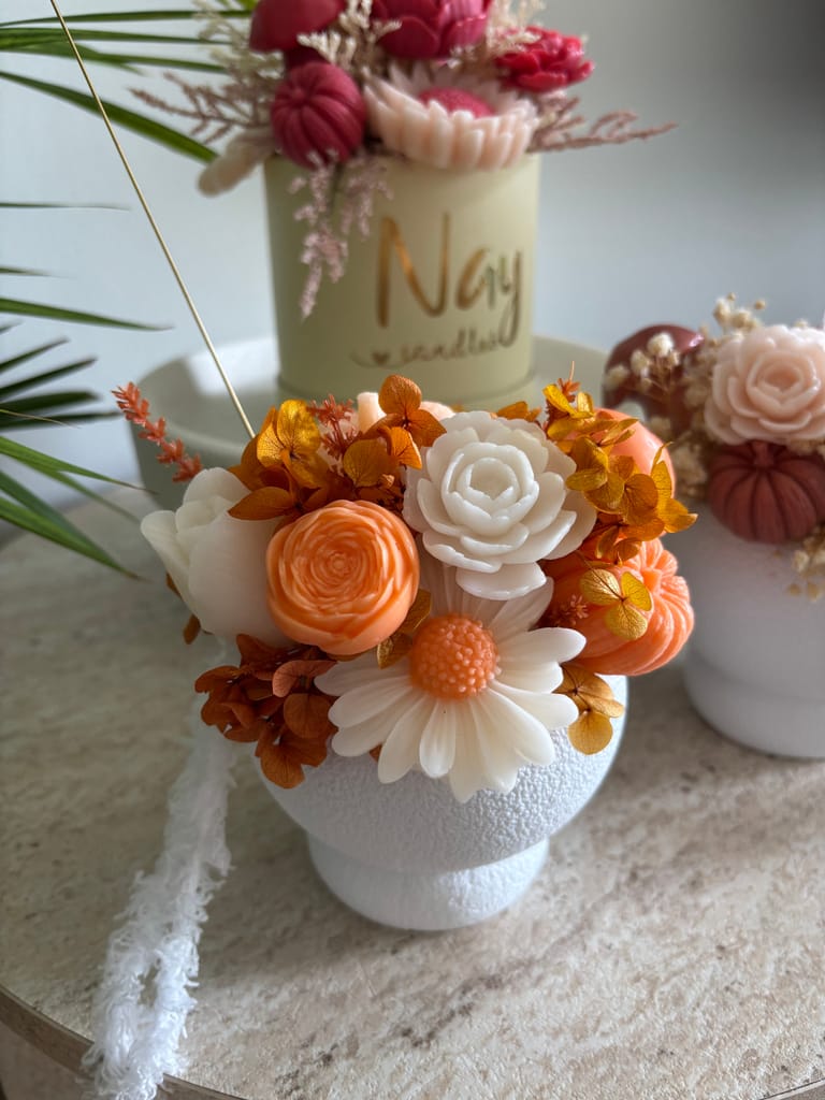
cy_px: 550
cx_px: 412
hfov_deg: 53.1
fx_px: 826
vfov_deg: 67.3
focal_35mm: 26
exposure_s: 1/100
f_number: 1.6
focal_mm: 5.96
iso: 125
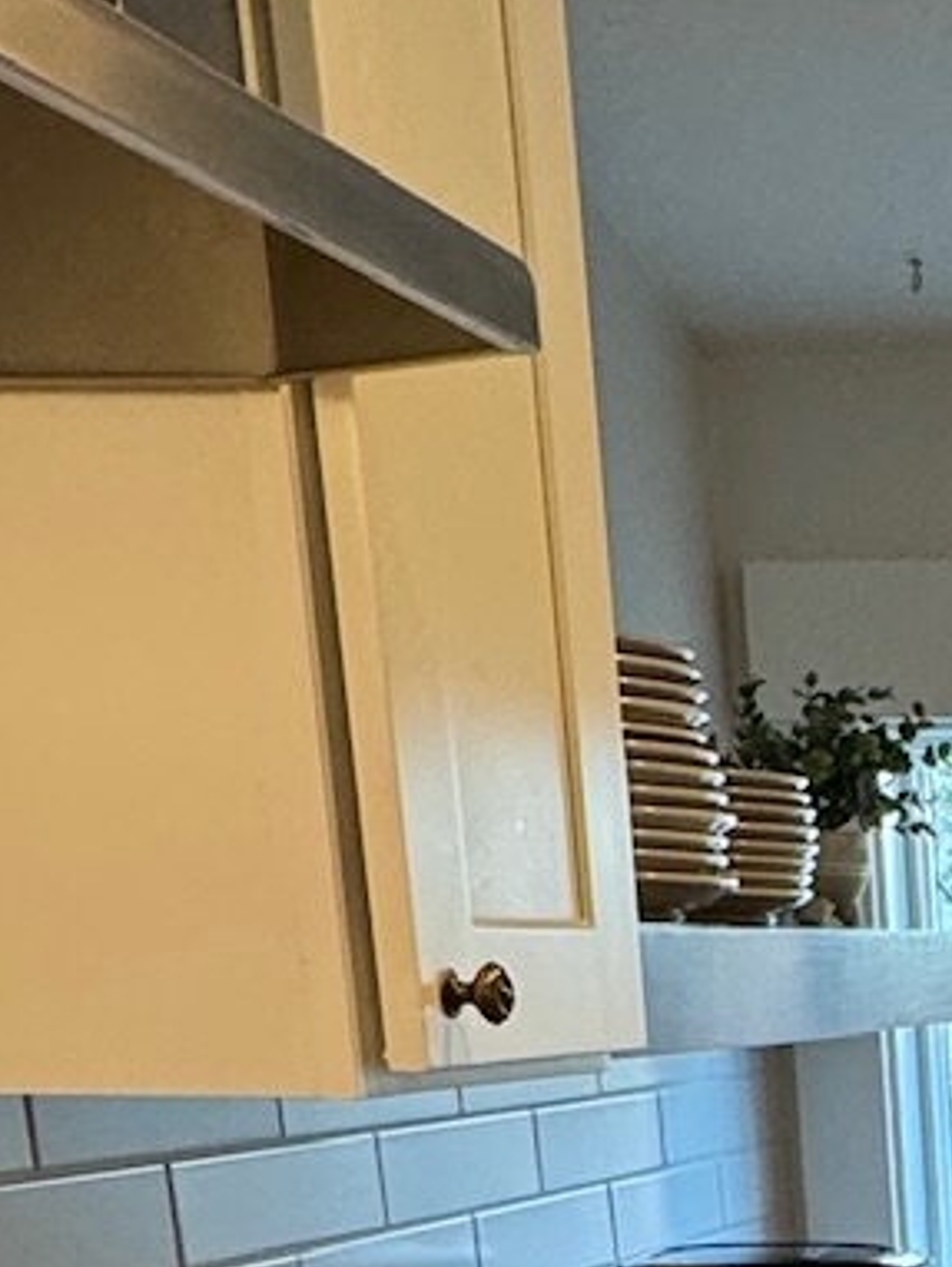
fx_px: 2747
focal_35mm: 75
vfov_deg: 22.5
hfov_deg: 17.2
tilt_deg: -16.2
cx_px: 1536
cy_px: 1748
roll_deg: +0.3
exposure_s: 1/120
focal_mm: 2.22
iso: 250
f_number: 2.2
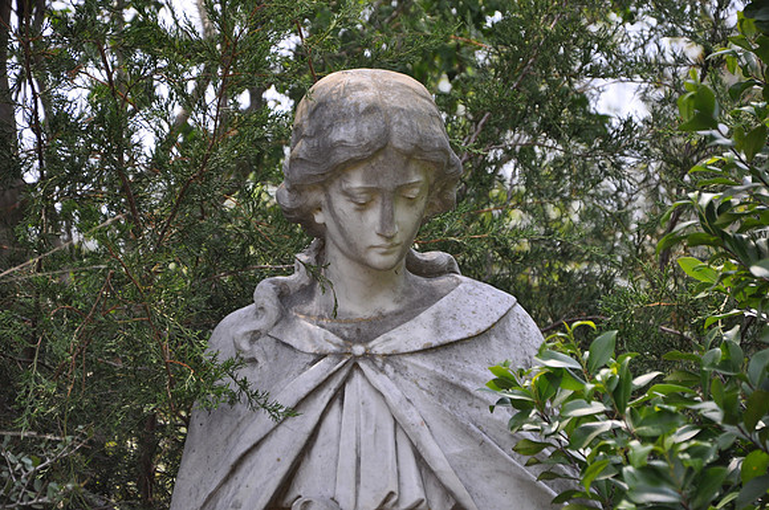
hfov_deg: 13.1
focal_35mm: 158
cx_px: 384
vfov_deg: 8.7
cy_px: 255
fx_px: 3360
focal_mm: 105
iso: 500
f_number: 5.6
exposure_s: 1/250
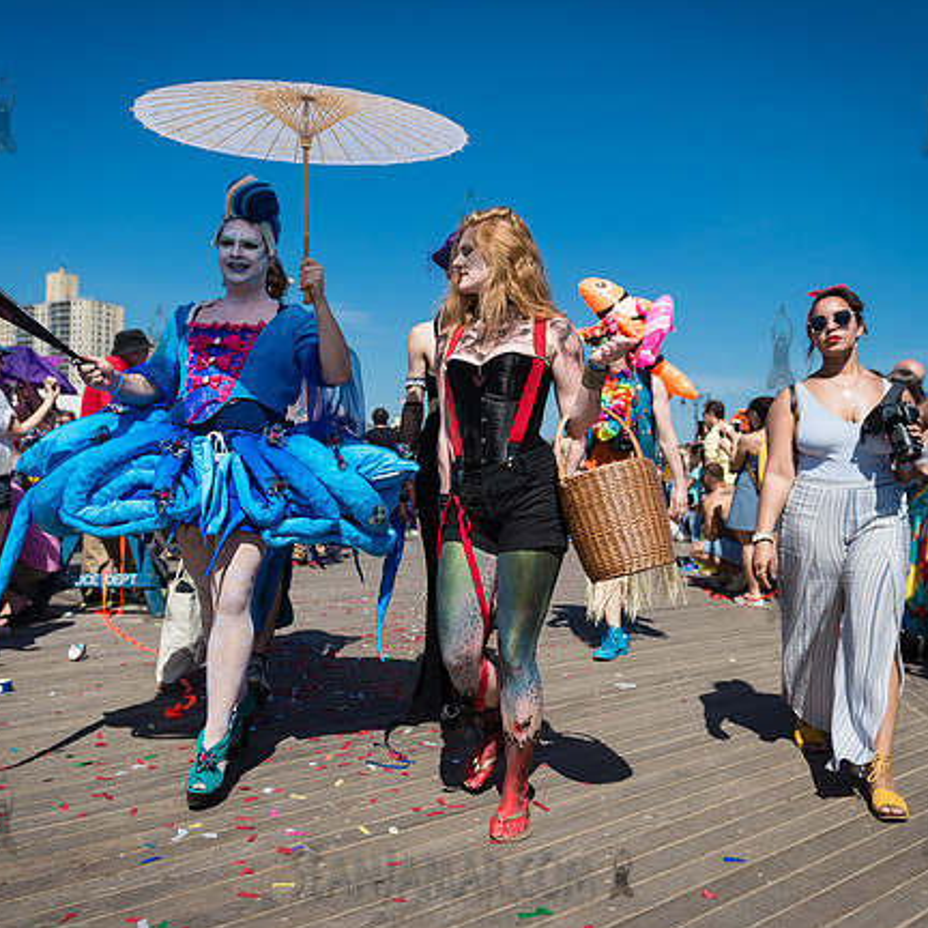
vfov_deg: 52.5
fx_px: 940
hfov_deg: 52.5
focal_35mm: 31
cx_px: 495
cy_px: 462
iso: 100
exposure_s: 1/2500
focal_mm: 24
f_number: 3.5
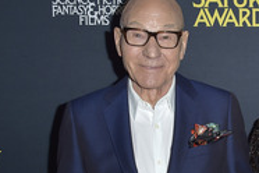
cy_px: 176
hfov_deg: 22.7
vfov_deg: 15.4
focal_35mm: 87
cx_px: 240
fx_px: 626
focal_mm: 36
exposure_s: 1/250
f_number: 6.3
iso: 250
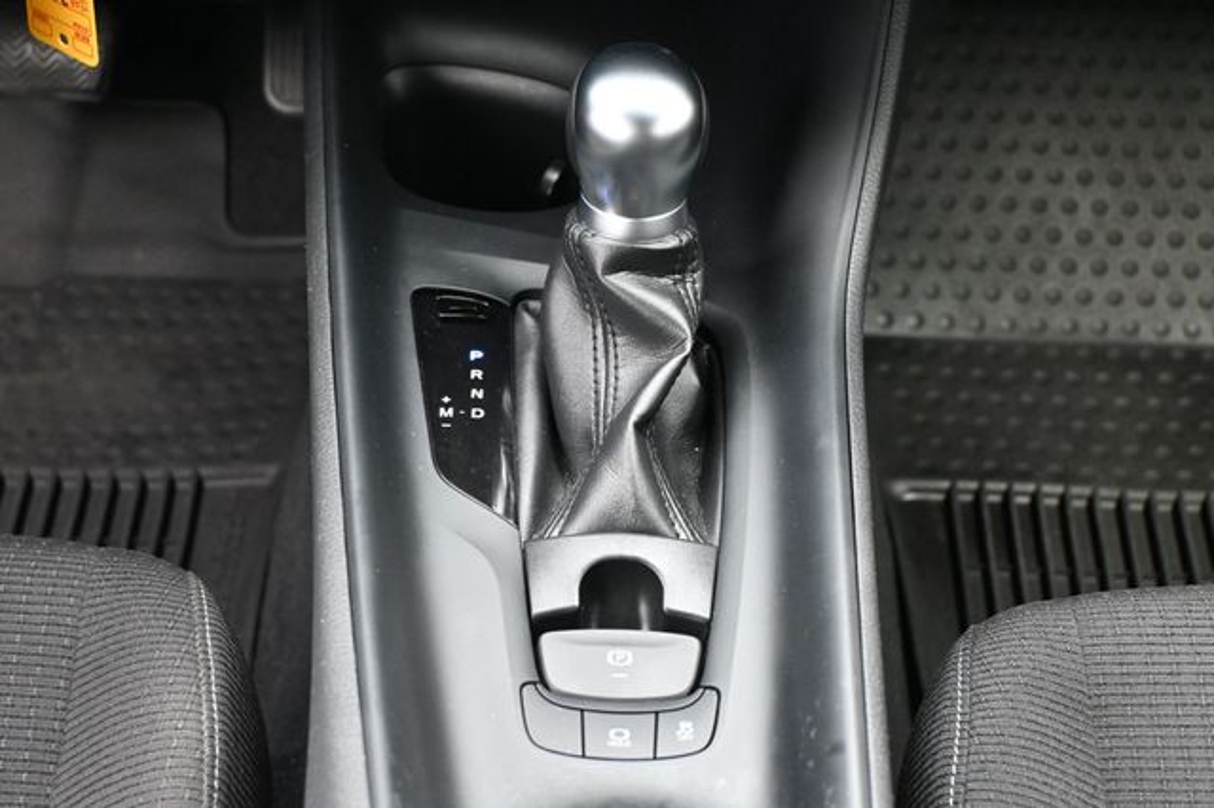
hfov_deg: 33.4
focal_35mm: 60
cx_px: 607
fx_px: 2022
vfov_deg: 22.6
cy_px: 404
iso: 3200
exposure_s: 1/125
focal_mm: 40
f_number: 5.6
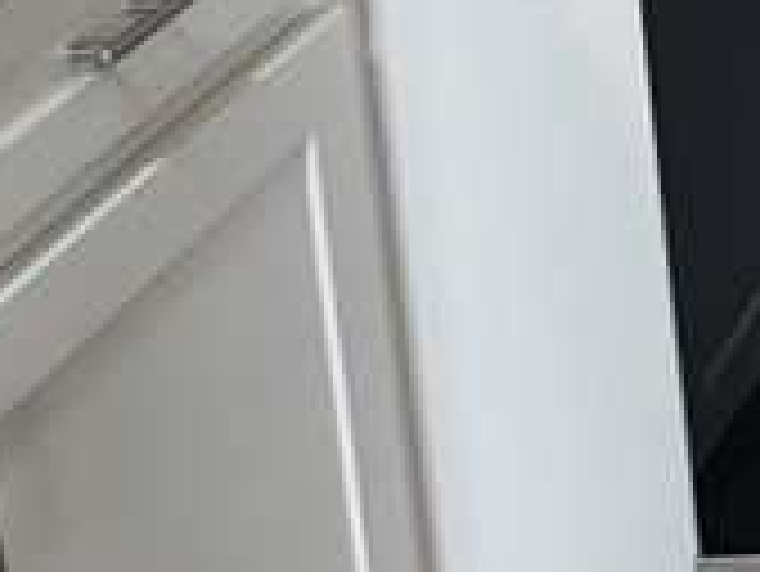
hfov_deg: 11.6
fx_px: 3054
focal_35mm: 139
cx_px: 1848
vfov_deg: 9.6
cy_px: -743
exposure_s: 1/120
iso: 160
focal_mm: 6.5
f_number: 1.4
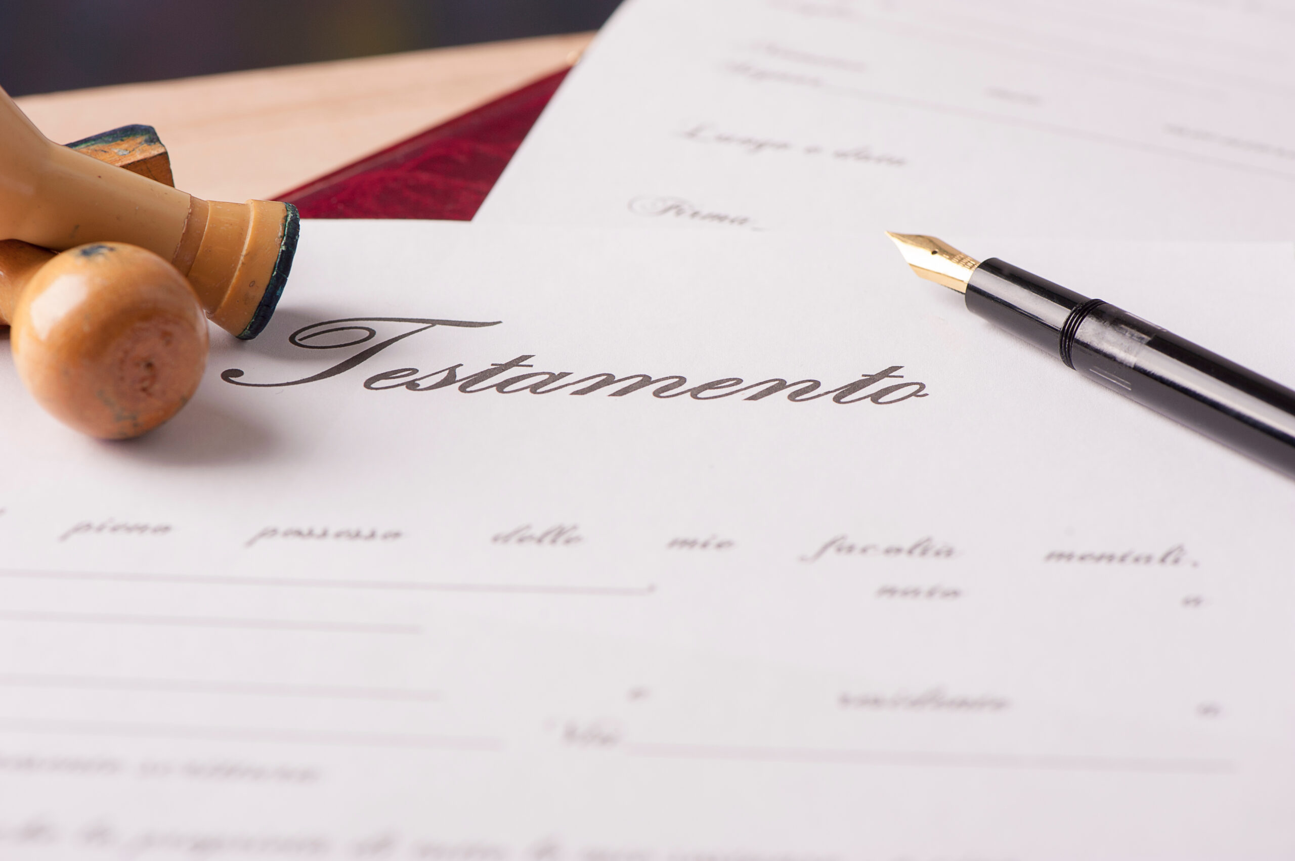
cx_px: 648
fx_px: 3774
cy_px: 430
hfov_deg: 19.5
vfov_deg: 13.0
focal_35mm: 105
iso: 200
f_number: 9
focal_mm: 105
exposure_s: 1/125
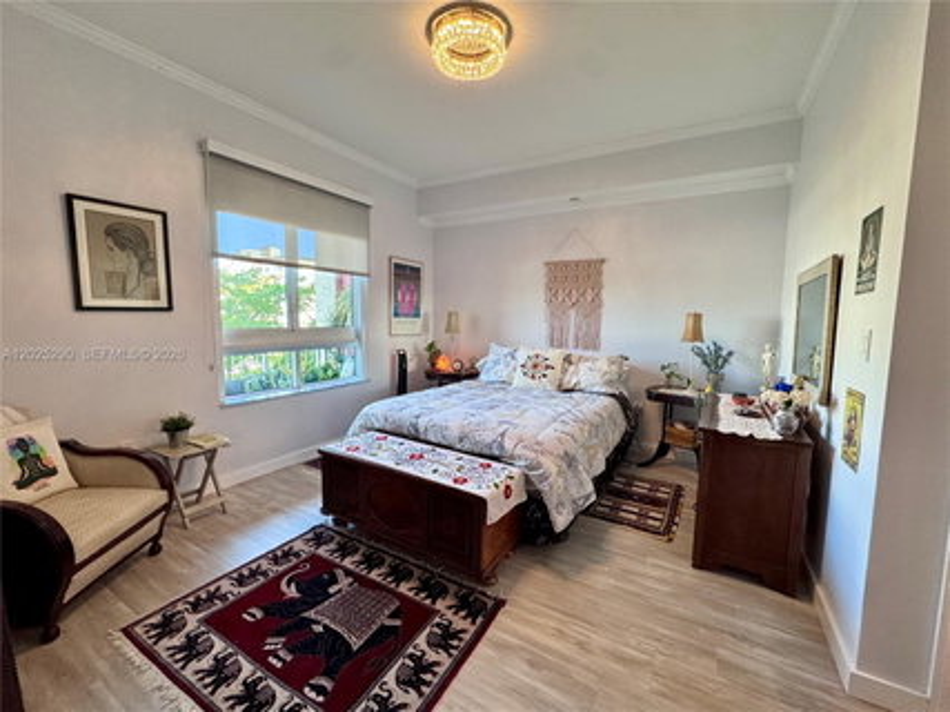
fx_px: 384
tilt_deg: -6.0
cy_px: 356
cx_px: 475
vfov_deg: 85.6
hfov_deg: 102.1
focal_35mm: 14
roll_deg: +0.6
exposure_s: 1/120
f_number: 2.2
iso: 200
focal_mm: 2.22
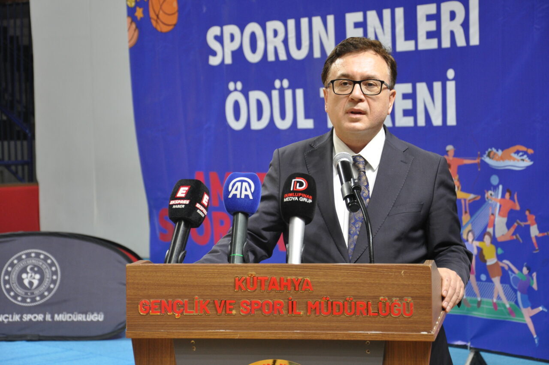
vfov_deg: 13.8
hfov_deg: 20.6
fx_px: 1508
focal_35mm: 99
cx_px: 274
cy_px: 182
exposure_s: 1/40
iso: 800
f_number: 5.3
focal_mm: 66
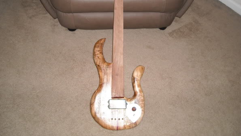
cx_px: 117
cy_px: 39
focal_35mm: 41
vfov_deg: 28.7
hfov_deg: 49.4
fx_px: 262
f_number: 2.8
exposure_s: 1/60
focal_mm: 5.7
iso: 200
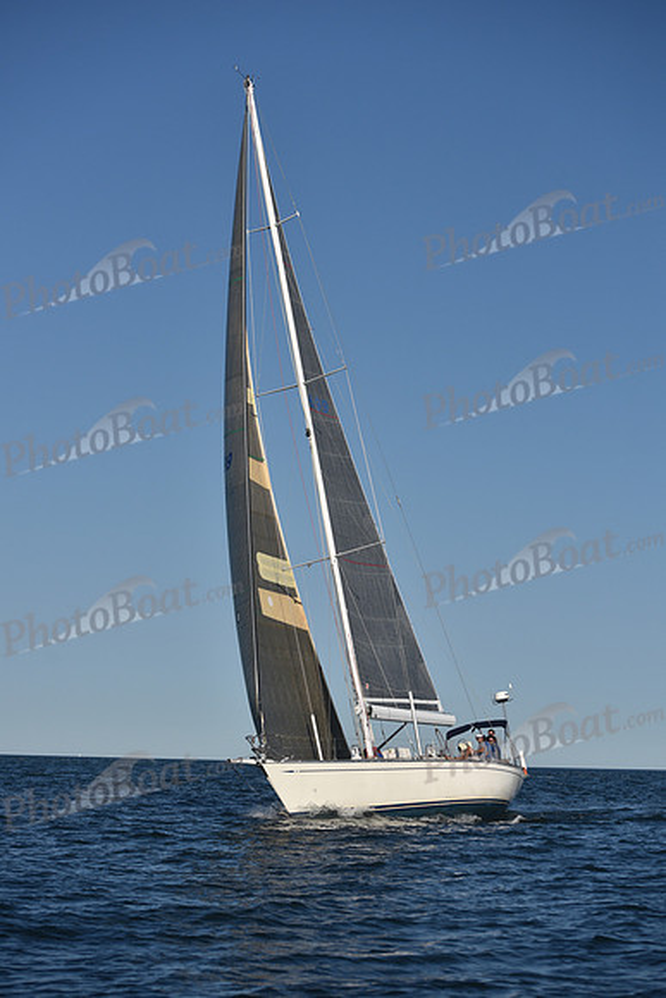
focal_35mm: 70
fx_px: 1941
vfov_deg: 28.8
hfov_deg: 19.5
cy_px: 499
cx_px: 333
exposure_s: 1/2500
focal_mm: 70
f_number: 4.5
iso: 250
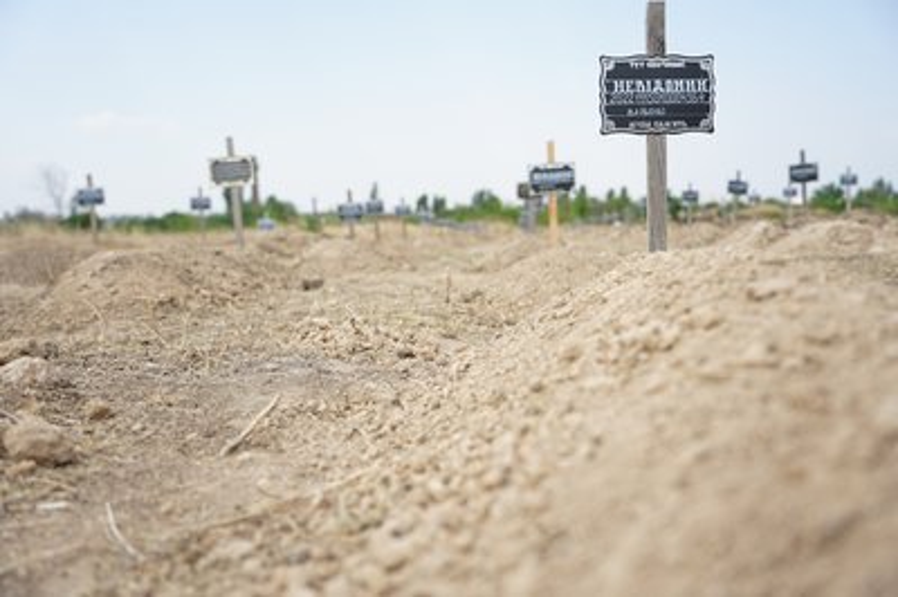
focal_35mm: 35
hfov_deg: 54.5
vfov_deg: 37.8
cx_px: 449
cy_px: 298
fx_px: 872
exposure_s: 1/800
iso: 100
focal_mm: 35
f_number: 2.8
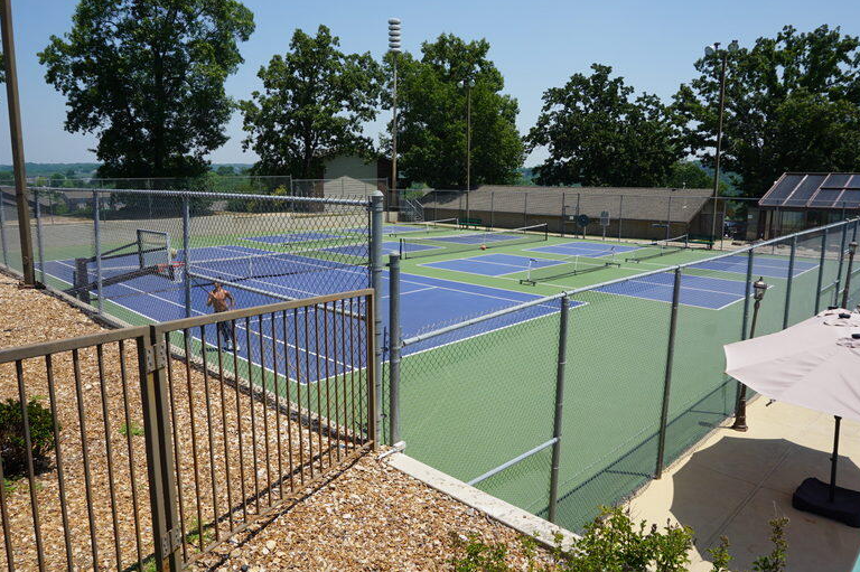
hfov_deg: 71.5
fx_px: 597
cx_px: 423
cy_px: 276
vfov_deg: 51.2
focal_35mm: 25
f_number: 10
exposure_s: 1/100
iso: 100
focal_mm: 16
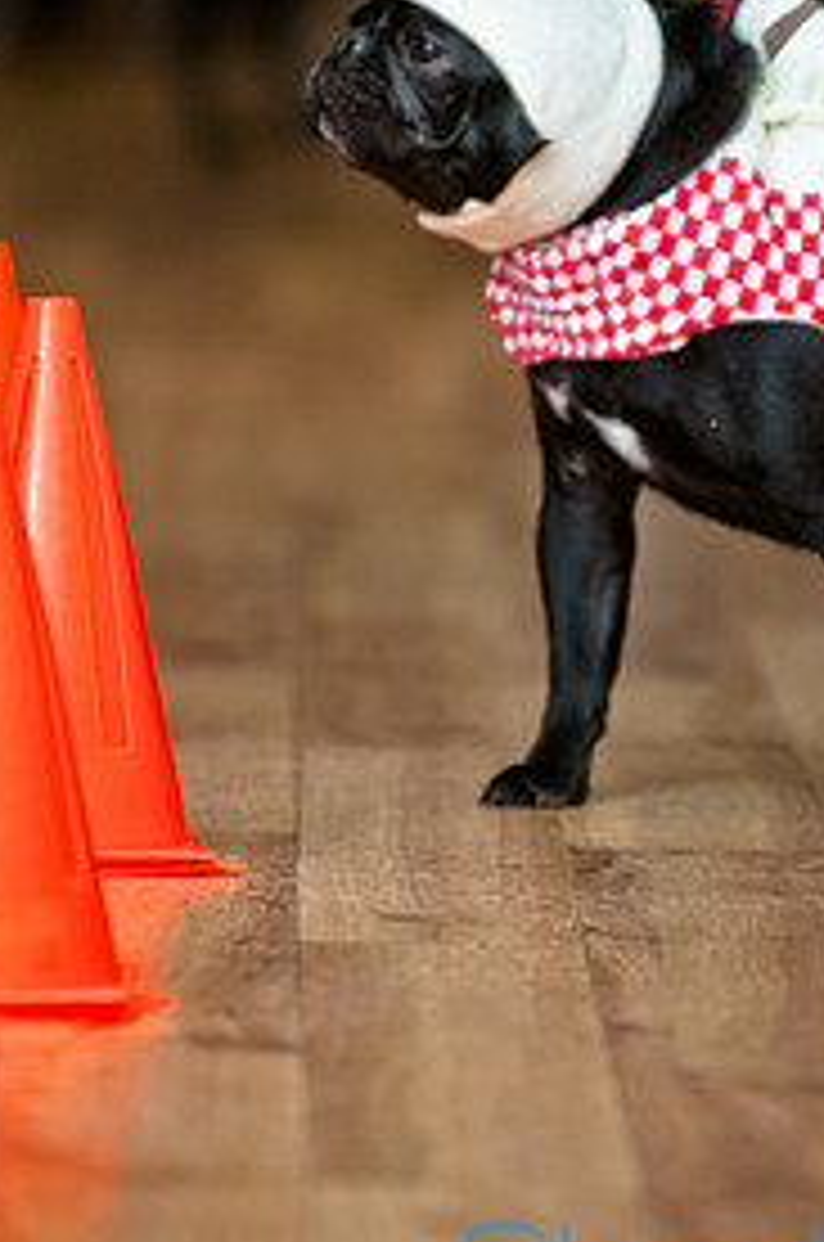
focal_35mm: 489
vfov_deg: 4.2
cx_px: 498
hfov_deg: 2.8
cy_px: 490
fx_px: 16851
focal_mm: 200
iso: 200
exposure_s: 1/200
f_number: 2.8
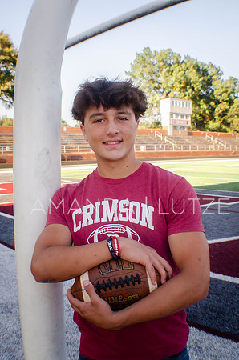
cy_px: 180
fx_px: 525
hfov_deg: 25.6
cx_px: 120
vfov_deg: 37.9
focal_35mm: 52
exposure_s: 1/160
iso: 200
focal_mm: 35
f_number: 6.3
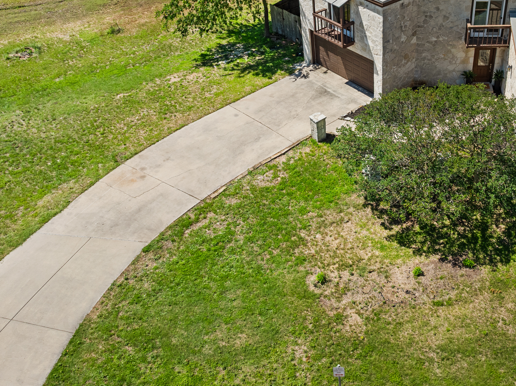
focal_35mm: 40
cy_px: 149
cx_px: 376
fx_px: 596
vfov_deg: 35.8
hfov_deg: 45.5
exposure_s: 1/5000
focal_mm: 12.29
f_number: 2.8
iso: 140
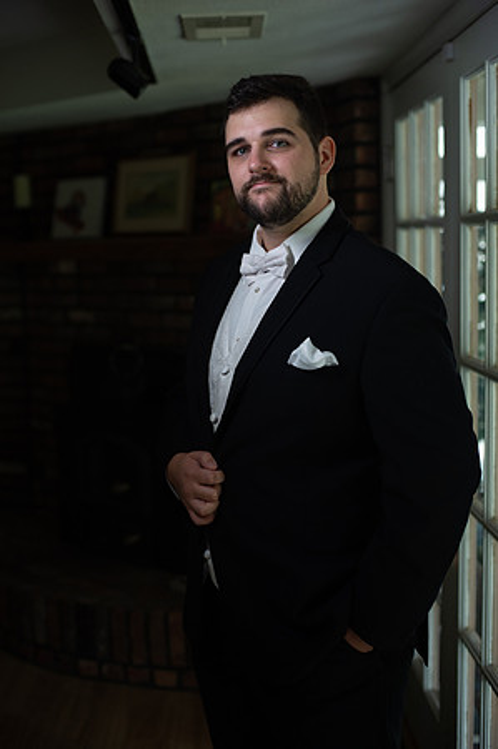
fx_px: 1040
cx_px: 249
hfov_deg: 26.9
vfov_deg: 39.6
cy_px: 374
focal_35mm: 50
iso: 1000
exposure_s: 1/400
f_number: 2.8
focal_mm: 50
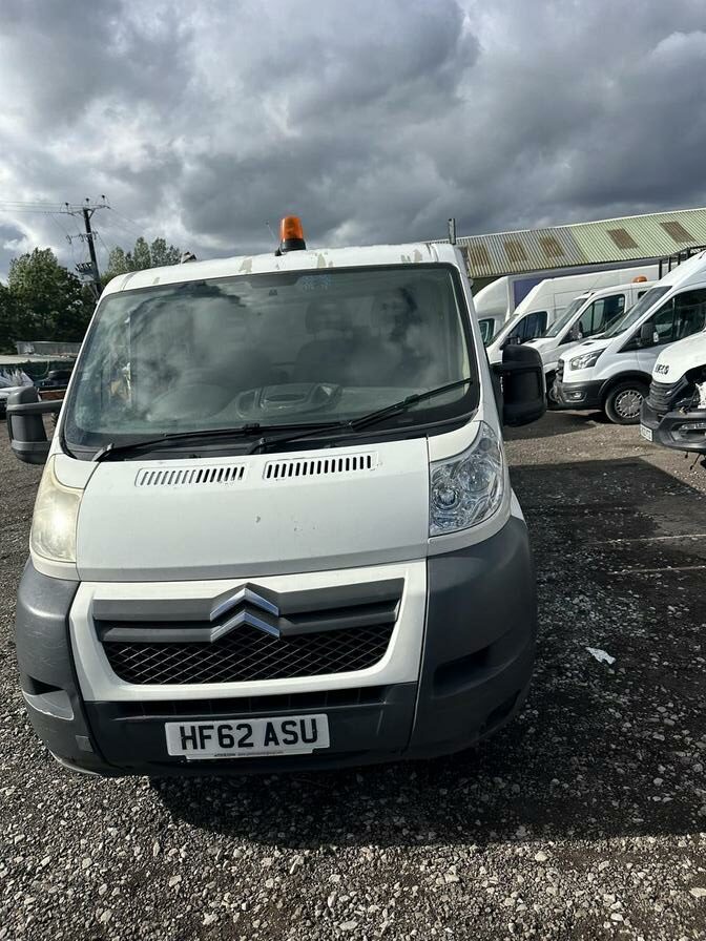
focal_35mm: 24
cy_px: 470
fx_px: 653
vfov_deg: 71.6
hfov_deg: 56.8
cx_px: 353
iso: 80
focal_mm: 6.86
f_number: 1.78
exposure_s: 1/7042
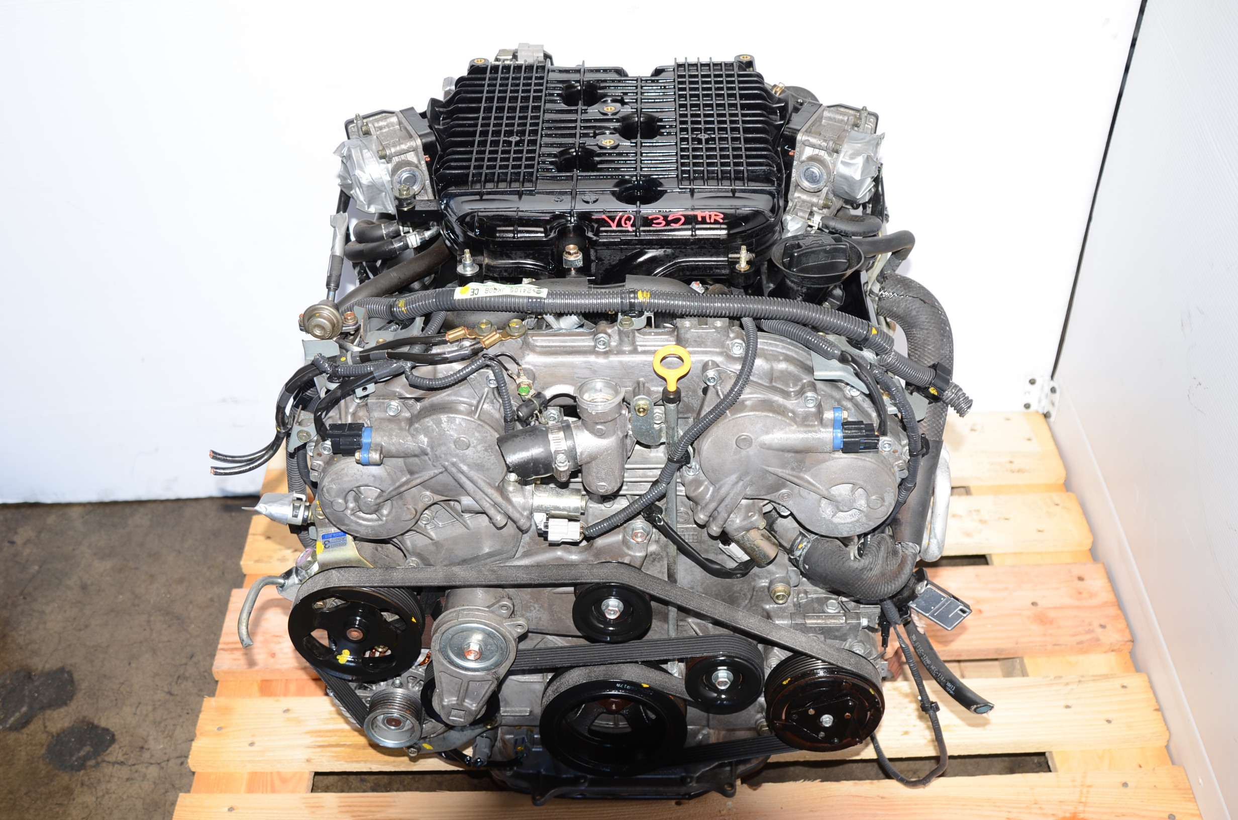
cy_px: 410
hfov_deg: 53.2
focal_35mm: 36
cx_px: 619
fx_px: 1235
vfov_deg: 36.7
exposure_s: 1/60
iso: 100
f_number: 4.5
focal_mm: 24
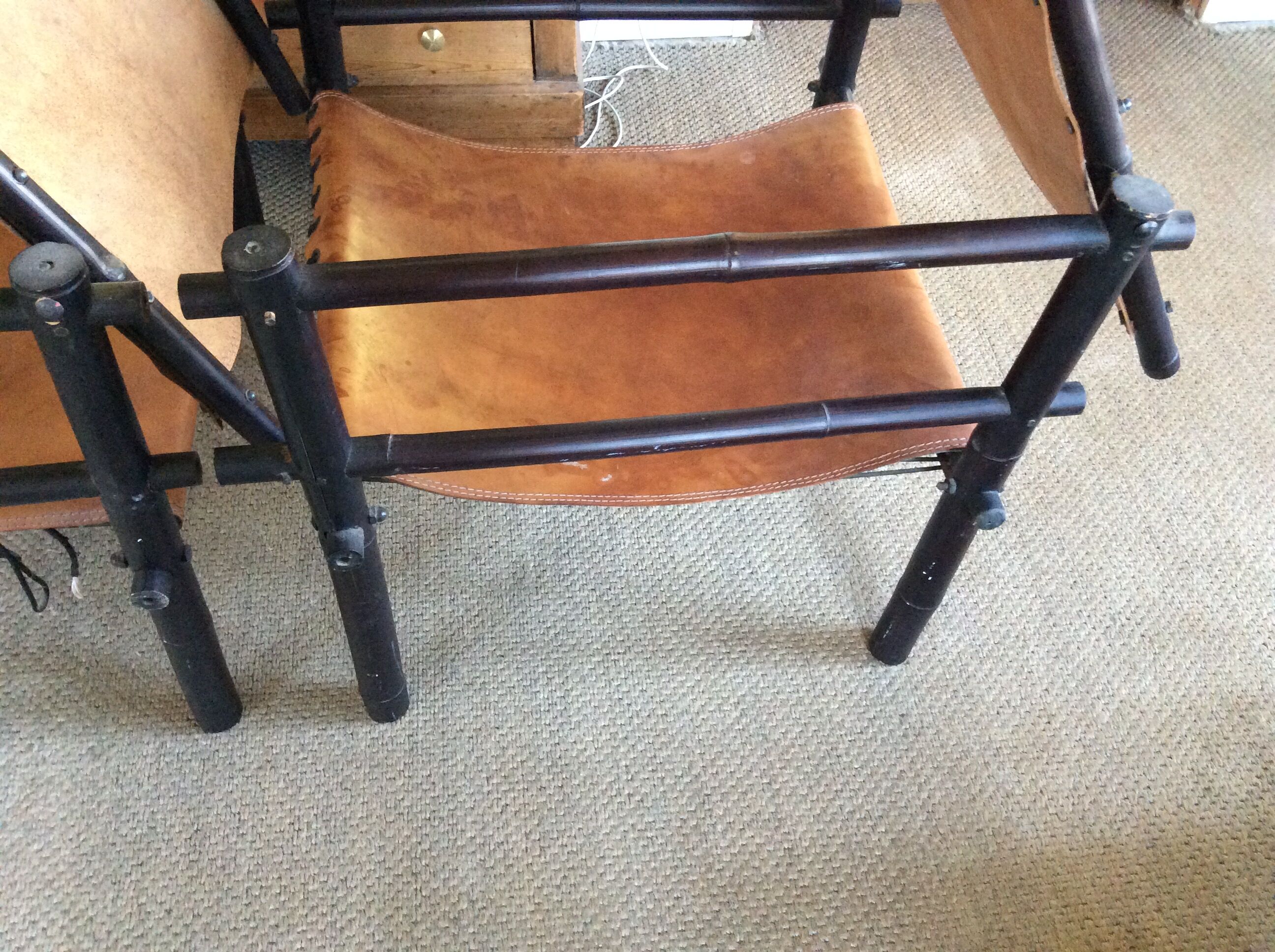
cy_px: 476
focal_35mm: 32
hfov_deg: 56.9
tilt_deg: -52.5
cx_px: 638
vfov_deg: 44.1
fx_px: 1177
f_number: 2.4
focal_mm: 3.3
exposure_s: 1/20
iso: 320
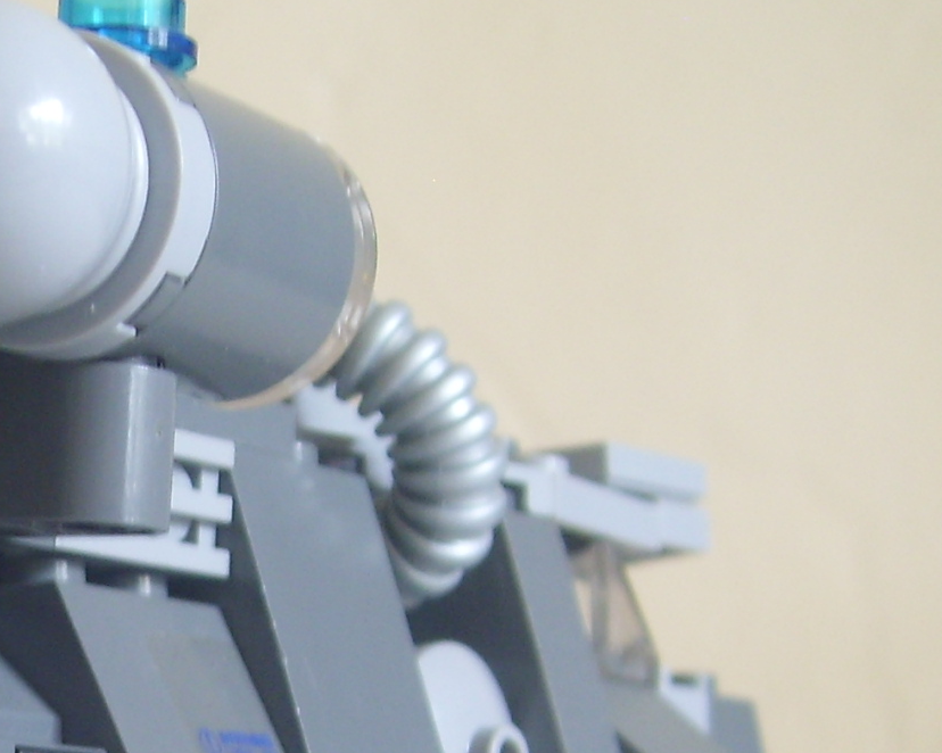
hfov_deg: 17.2
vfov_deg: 14.1
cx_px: -170
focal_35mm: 107
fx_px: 2982
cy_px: 809
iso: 50
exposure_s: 1/5
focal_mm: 5.8
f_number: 2.8
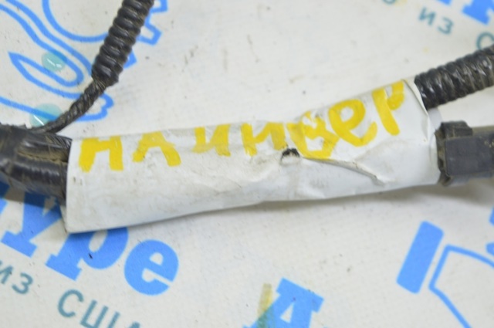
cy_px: 164
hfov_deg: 26.0
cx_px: 247
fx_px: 1069
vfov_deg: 17.4
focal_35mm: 78
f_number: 5.6
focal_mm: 52
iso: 400
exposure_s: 1/15
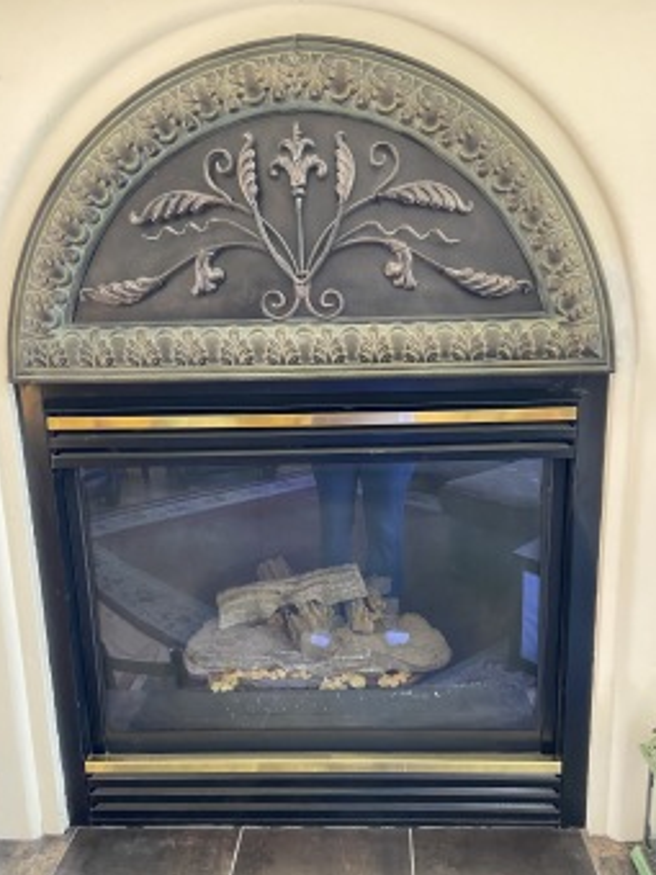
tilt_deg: -12.5
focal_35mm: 28
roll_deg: +1.5
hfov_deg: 49.7
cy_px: 461
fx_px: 707
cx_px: 334
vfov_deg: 63.4
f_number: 1.8
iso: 400
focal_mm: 4.25
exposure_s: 1/60
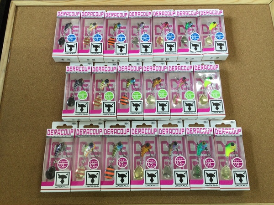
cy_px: 102
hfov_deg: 58.4
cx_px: 137
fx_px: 245
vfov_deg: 45.4
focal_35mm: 31
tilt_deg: -73.7
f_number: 2.4
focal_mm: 3.3
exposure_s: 1/40
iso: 25
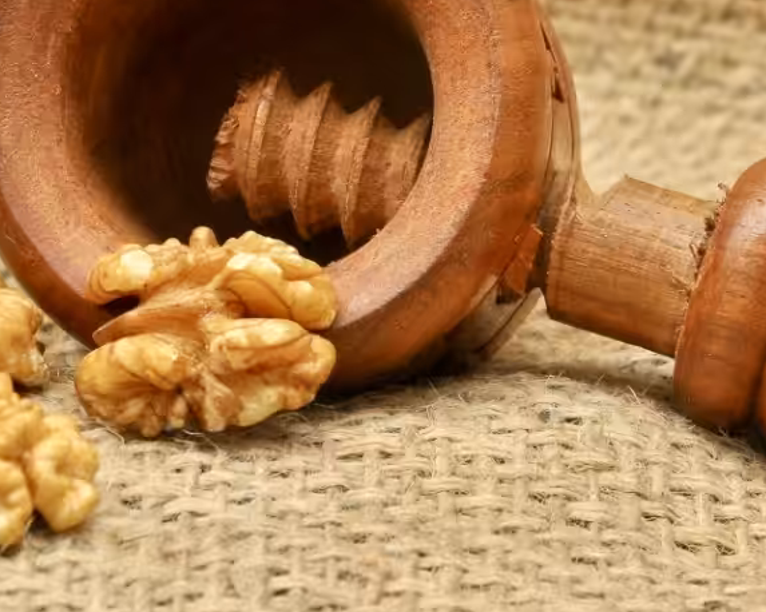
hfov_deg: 7.3
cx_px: 405
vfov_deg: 5.9
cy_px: 207
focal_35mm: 264
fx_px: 5979
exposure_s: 1/50
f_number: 14
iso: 320
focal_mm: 105
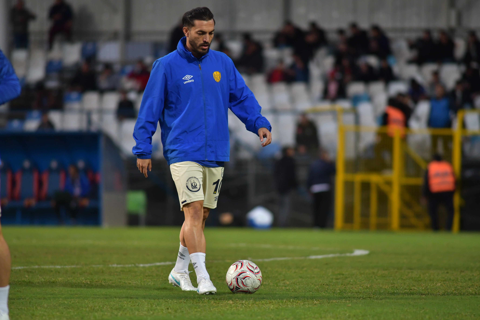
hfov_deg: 6.9
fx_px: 4000
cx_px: 240
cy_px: 160
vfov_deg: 4.6
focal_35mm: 300
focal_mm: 300
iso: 1000
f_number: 4
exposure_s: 1/1250
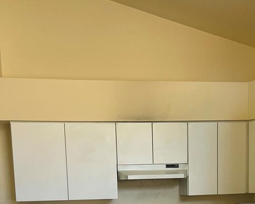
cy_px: 244
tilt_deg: -6.8
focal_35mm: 55
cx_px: 143
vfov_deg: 24.9
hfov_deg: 34.1
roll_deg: +1.9
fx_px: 415
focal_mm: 5.1
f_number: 1.6
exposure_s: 1/116
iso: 125
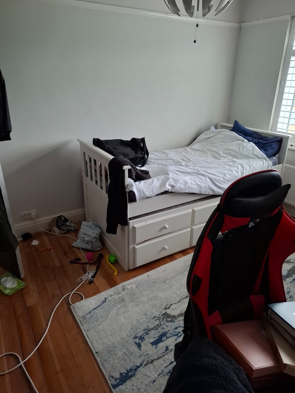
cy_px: 196
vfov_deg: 73.9
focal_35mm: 23
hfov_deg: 58.9
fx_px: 261
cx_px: 148
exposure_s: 1/33
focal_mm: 5.54
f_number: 1.8
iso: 320
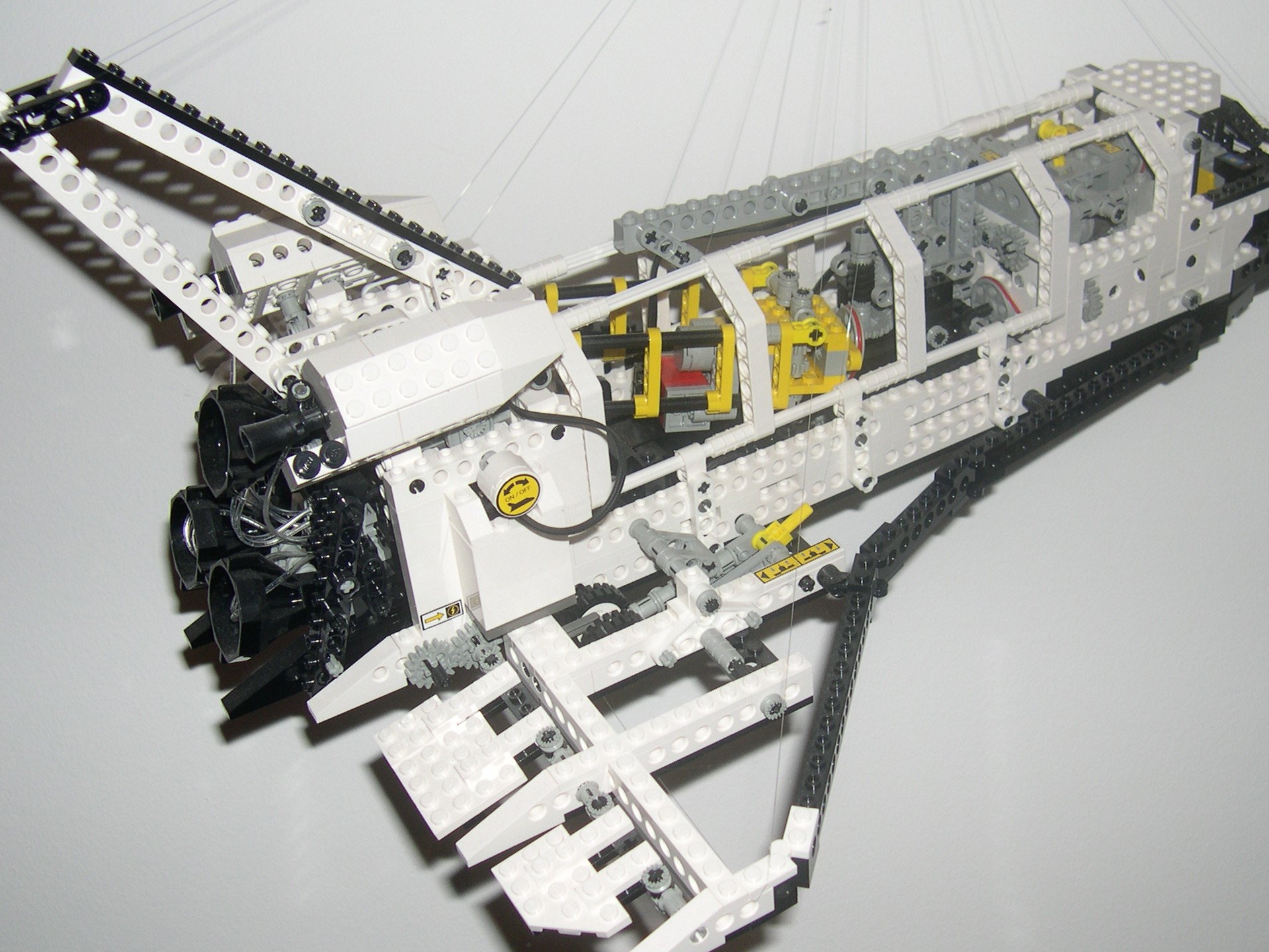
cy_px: 523
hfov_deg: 42.1
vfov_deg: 32.2
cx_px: 668
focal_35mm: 45
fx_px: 1650
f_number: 2.8
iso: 100
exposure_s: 1/60
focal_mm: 8
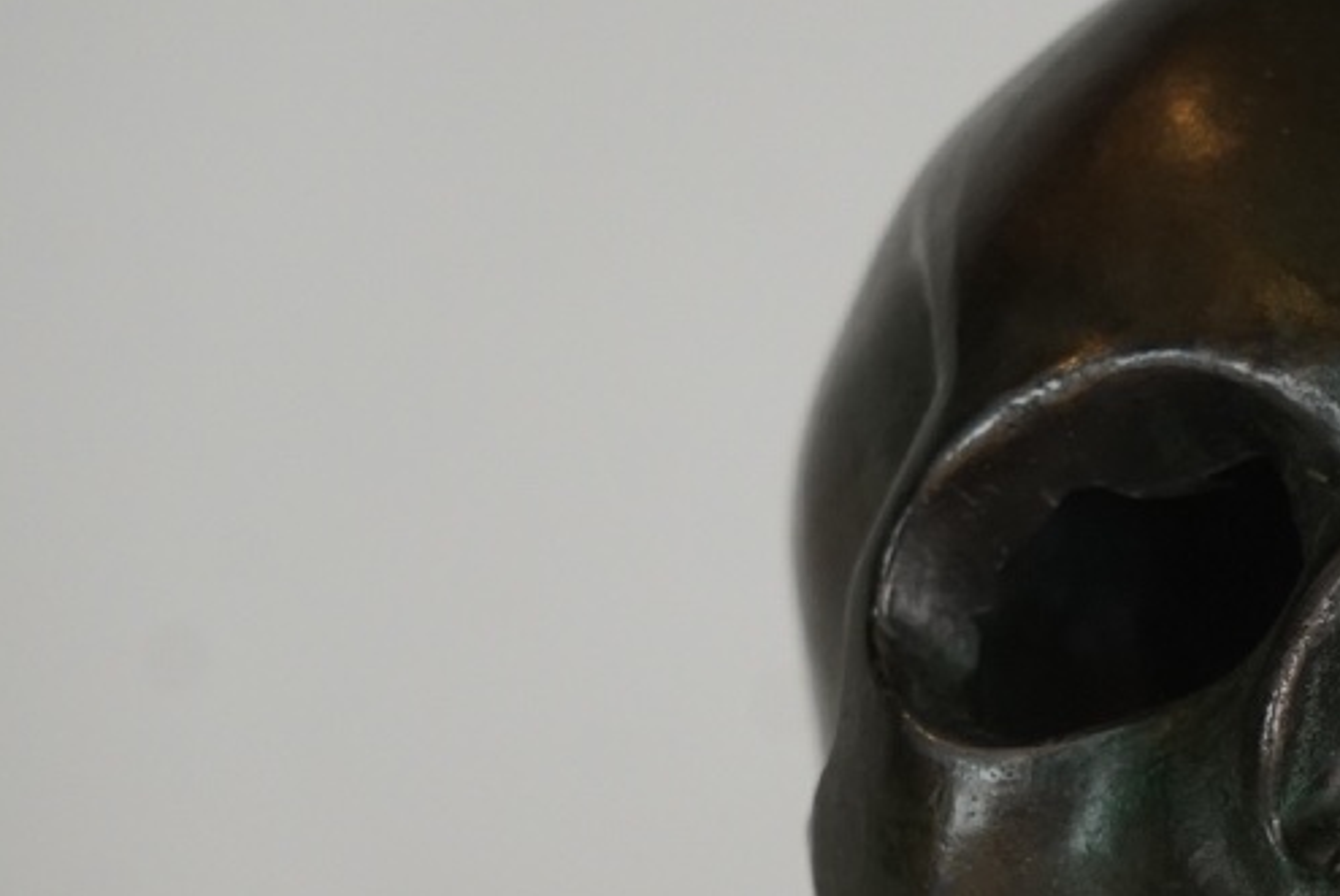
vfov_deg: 2.7
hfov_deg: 4.1
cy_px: 541
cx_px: 1340
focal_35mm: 504
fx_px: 18776
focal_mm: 139
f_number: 5.6
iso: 800
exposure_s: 1/250
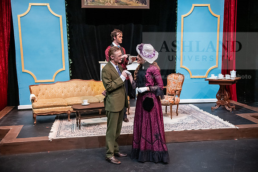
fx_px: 315
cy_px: 86
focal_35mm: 44
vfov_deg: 30.5
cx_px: 129
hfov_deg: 44.5
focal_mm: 44
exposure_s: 1/200
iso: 3200
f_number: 3.2
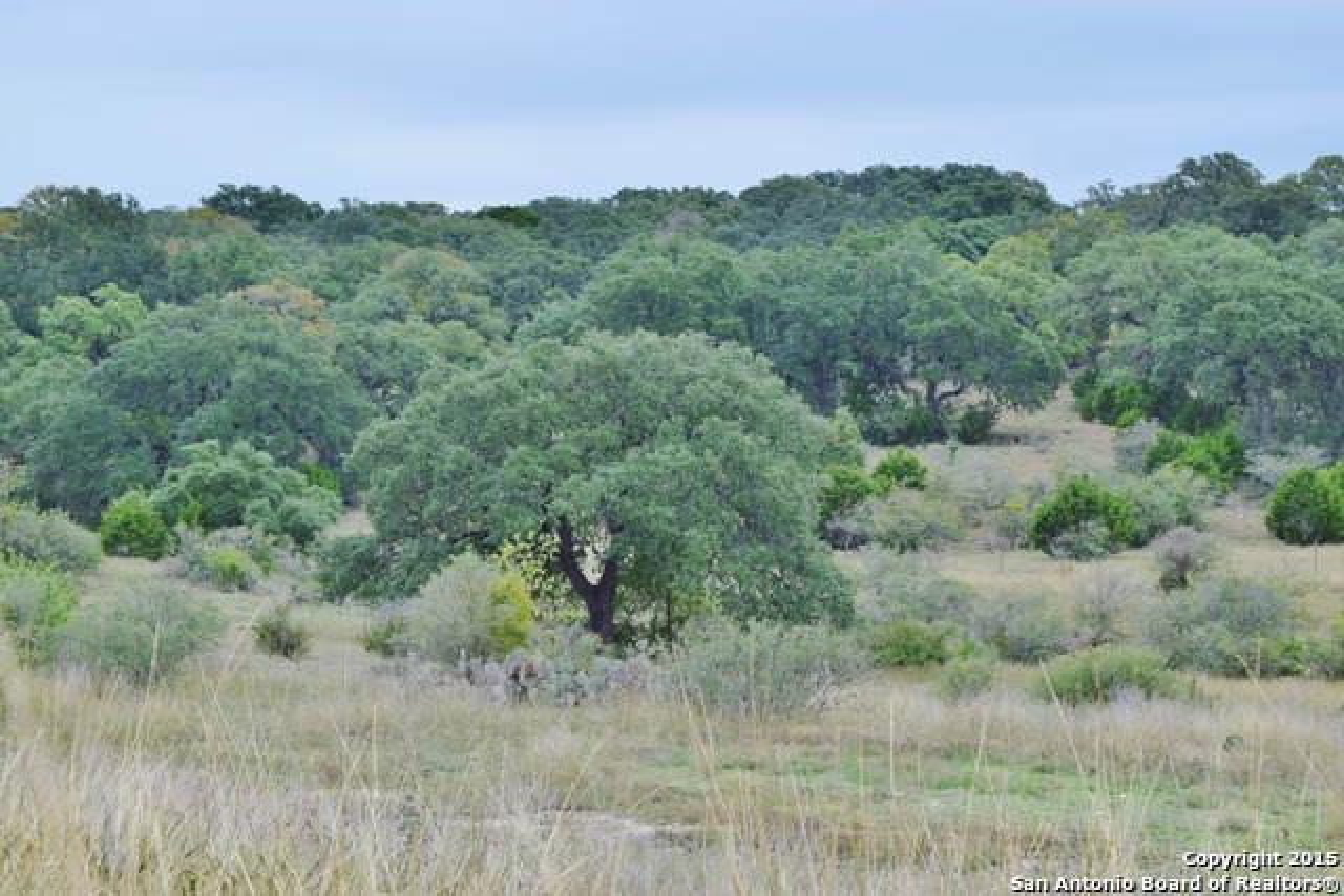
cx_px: 672
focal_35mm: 82
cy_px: 448
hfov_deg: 24.6
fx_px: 3080
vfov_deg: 16.6
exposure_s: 1/250
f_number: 8
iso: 220
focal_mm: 55
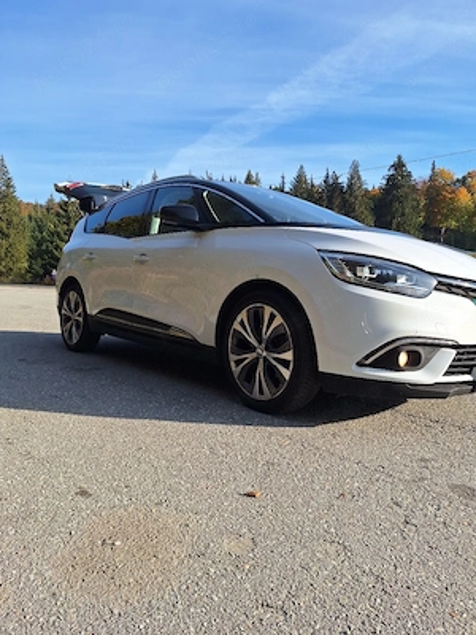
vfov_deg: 73.9
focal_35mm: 23
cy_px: 318
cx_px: 238
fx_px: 422
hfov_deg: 58.9
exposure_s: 1/2000
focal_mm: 5.54
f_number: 1.8
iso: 25
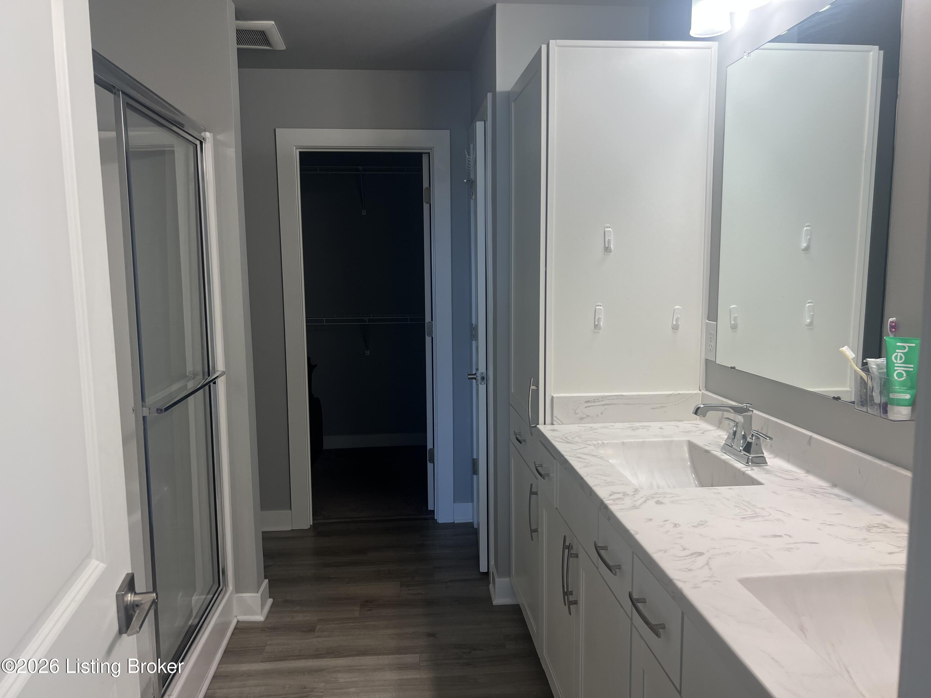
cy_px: 349
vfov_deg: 53.1
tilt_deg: -7.6
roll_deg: +2.0
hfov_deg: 67.3
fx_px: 699
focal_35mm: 26
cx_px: 466
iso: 64
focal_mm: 5.7
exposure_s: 1/120
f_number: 1.5
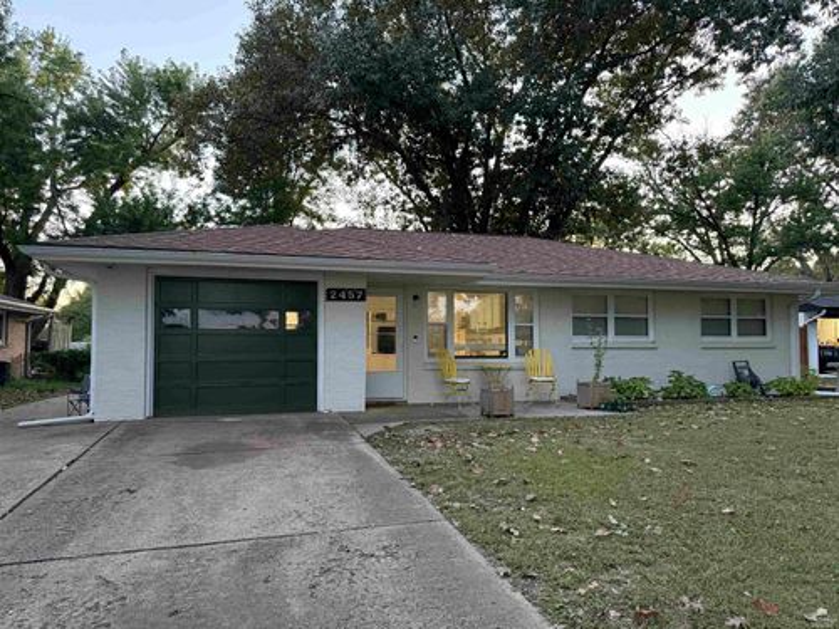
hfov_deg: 71.6
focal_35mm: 24
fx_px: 582
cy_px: 314
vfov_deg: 56.8
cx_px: 420
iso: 640
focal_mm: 6.76
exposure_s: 1/60
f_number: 1.78
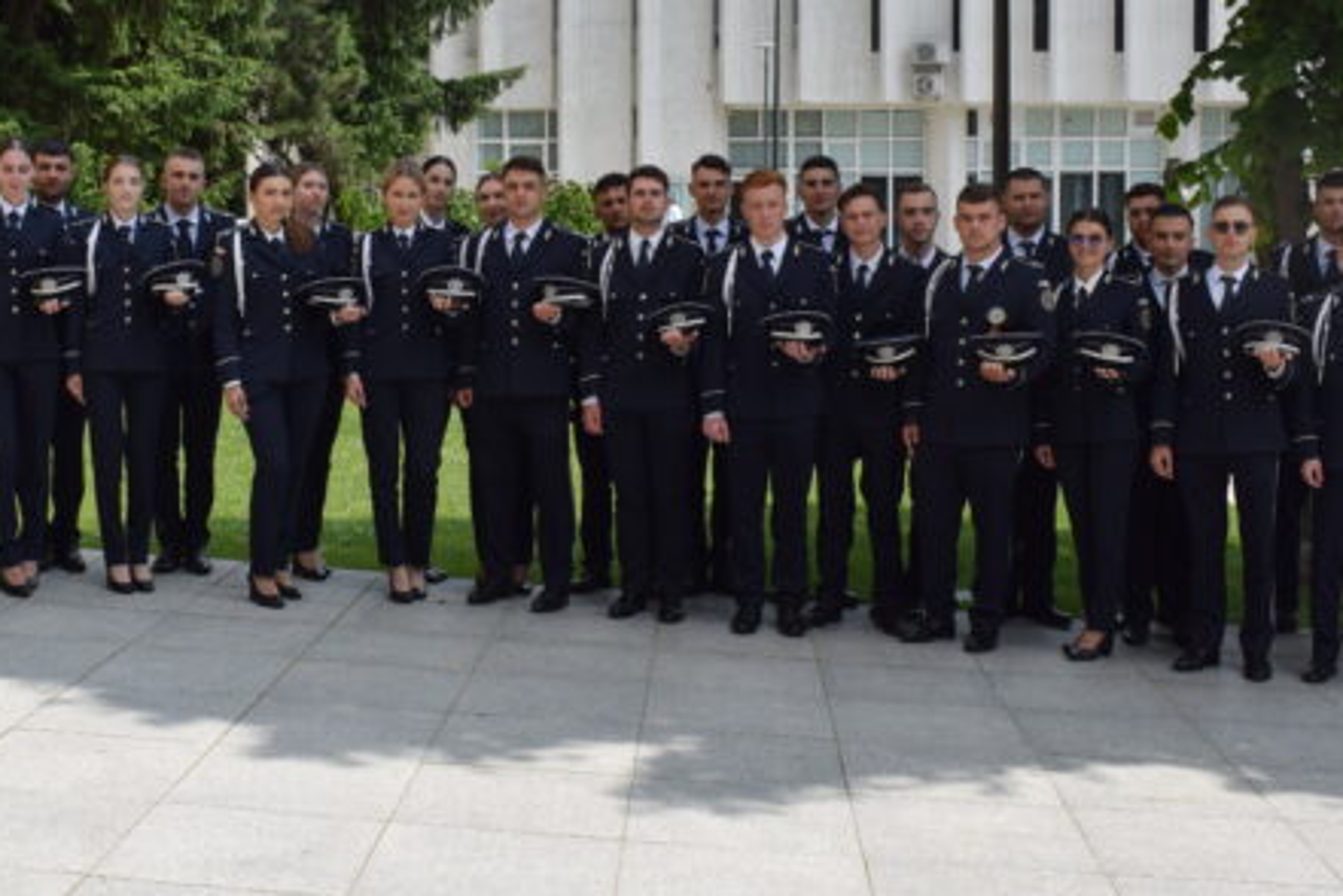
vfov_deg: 24.6
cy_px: 341
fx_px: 2047
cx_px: 521
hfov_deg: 36.2
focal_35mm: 55
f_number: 10
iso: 200
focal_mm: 21
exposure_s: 1/400
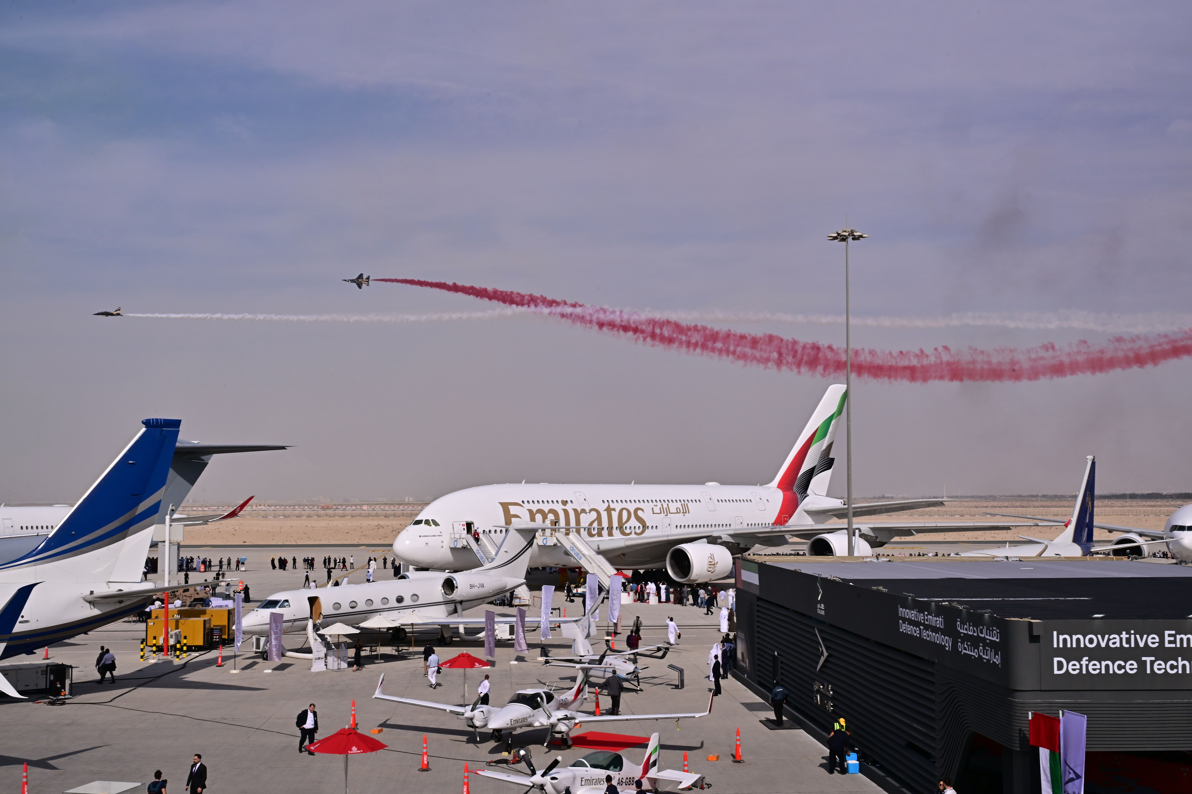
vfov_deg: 35.9
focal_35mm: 37
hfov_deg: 51.9
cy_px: 397
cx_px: 596
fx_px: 1225
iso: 250
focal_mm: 37
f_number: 22
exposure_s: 1/320
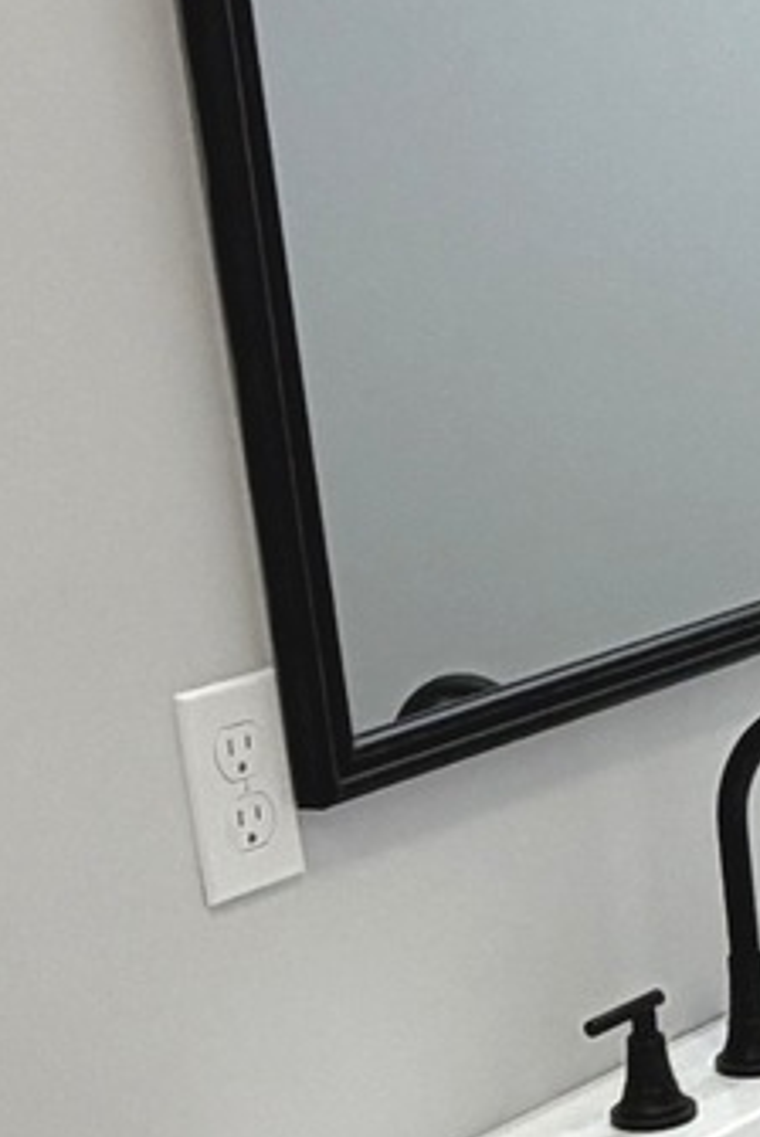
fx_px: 3160
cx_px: 933
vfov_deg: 20.2
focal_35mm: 100
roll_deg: +4.5
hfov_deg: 13.3
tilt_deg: -14.9
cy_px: 906
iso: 64
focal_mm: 2.22
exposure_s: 1/120
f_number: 2.2
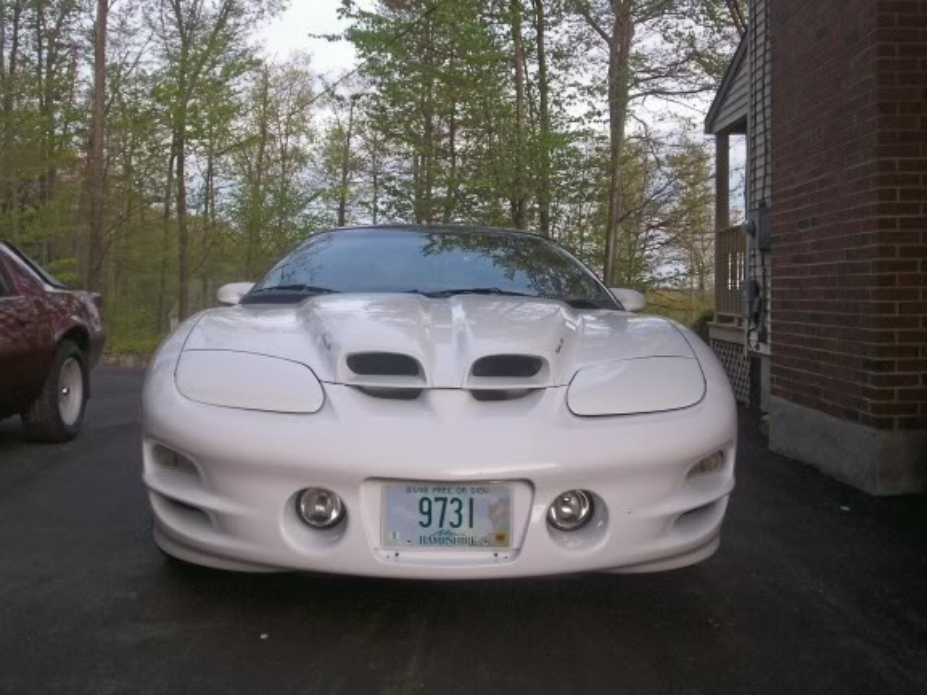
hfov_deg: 51.4
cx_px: 464
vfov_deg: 39.7
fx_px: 964
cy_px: 348
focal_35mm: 36
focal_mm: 5.9
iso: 100
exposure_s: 1/86
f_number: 4.5
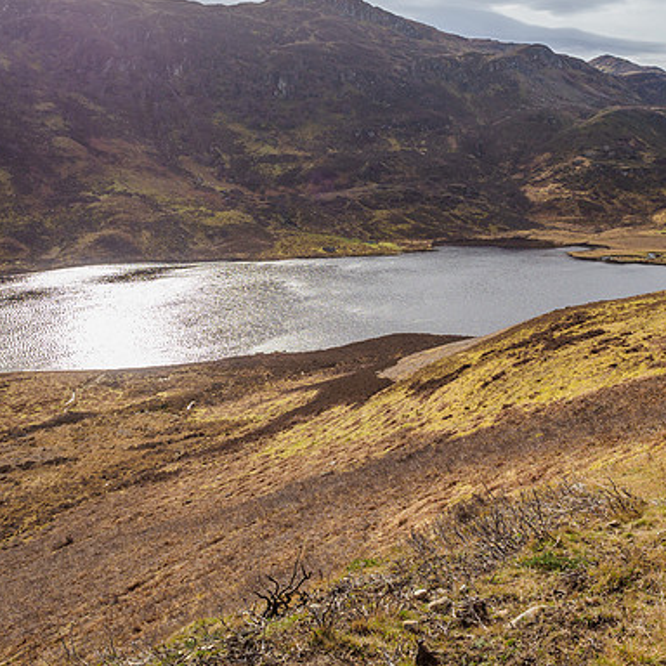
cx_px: 382
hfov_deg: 50.9
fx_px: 697
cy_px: 294
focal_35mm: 32
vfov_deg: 51.0
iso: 200
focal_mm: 12
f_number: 7.1
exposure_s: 1/320
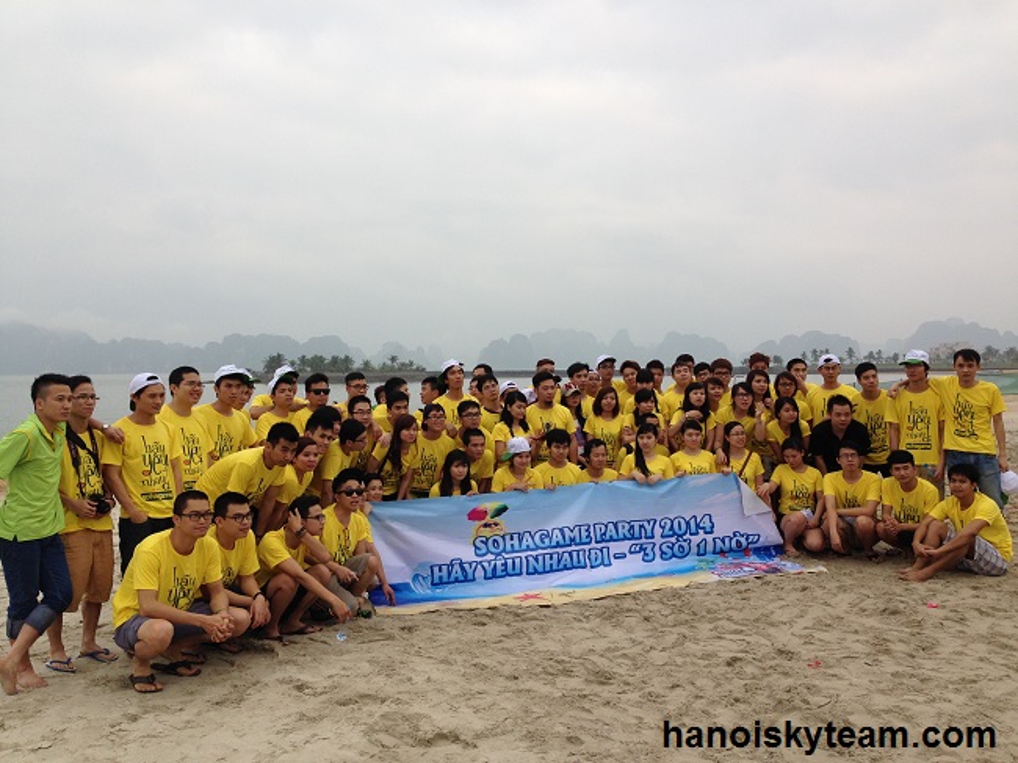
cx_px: 509
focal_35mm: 33
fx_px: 970
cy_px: 382
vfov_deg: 42.9
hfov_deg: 55.4
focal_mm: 4.12
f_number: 2.4
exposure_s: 1/321
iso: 50
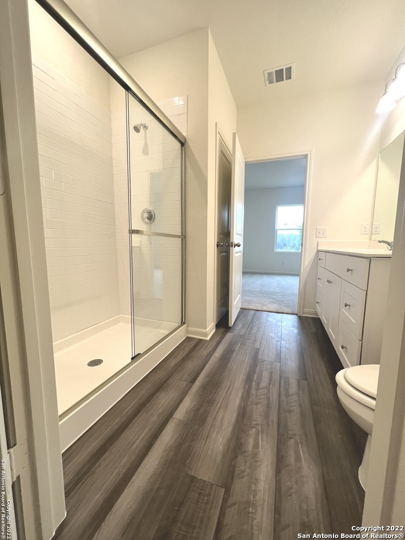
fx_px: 203
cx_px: 202
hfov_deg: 89.9
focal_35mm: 13
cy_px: 270
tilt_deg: -6.7
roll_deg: +0.9
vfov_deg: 106.2
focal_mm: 1.57
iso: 160
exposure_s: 1/120
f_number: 1.8
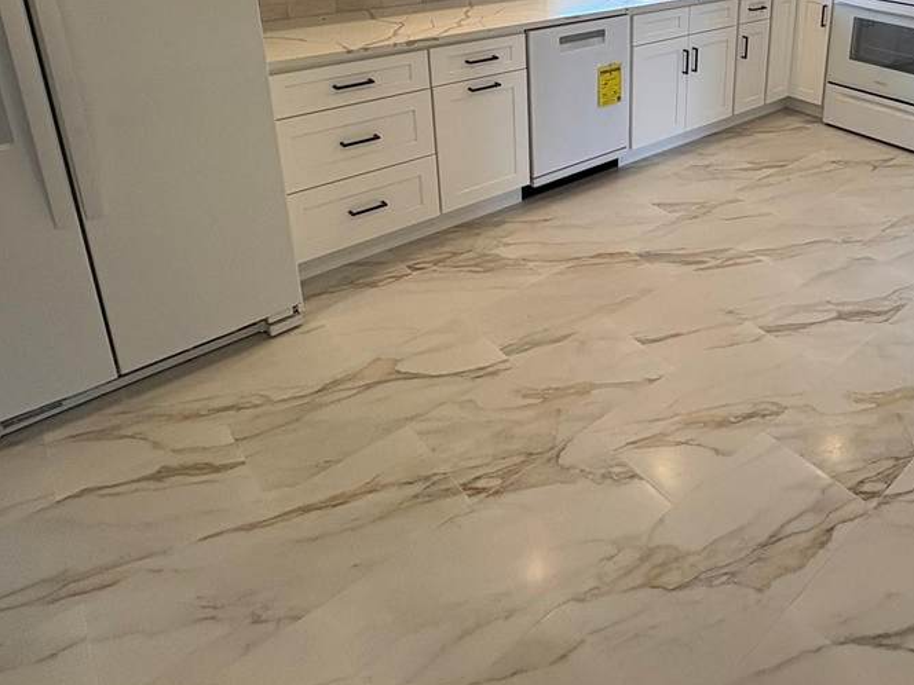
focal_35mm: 27
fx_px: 713
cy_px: 83
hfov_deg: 61.8
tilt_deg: -16.2
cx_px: 681
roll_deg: -2.1
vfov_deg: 46.8
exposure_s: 1/120
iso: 100
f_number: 2.2
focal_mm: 2.22
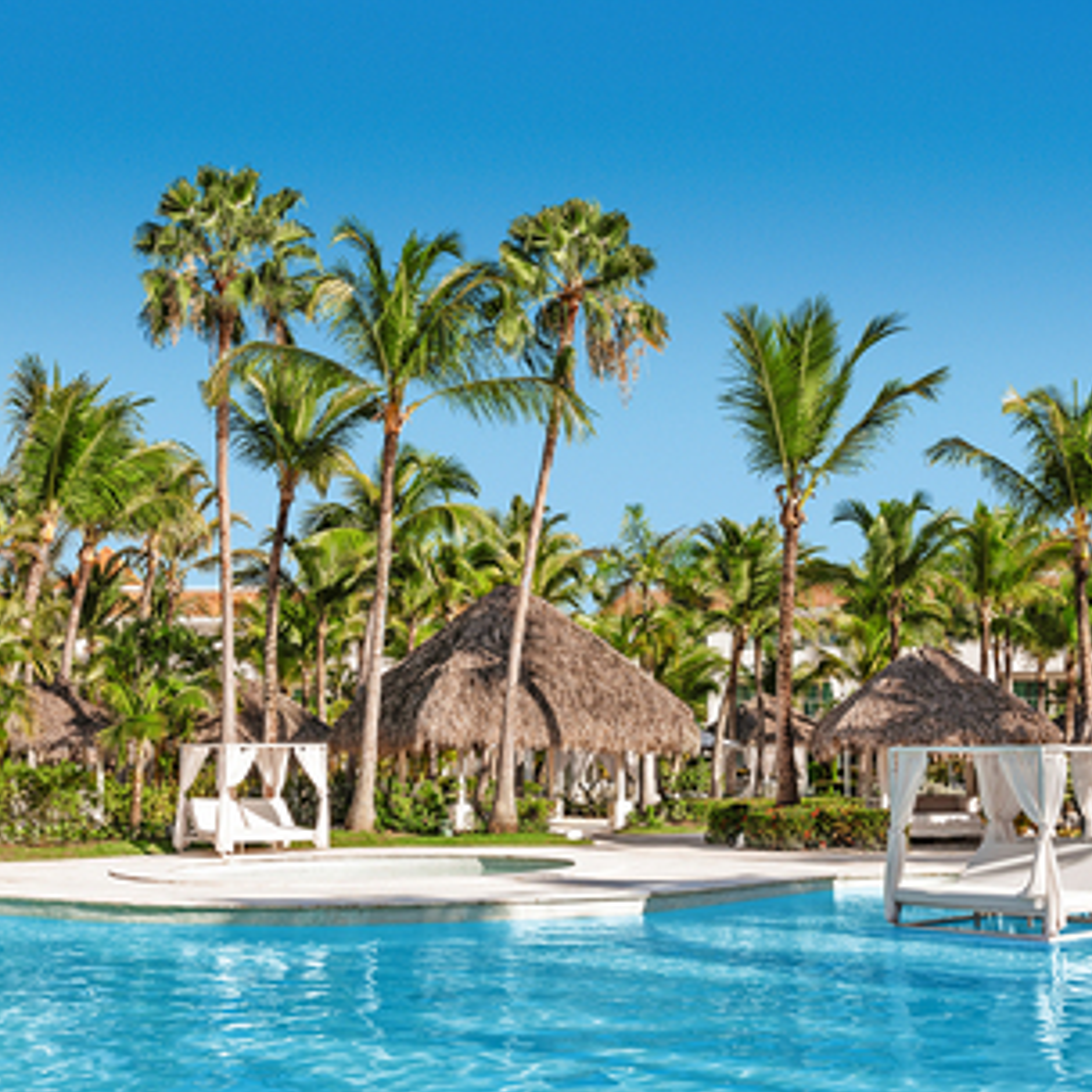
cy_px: 551
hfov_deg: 36.0
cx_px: 627
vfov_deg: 36.1
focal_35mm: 47
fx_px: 1677
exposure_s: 1/100
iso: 200
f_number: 14
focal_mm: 49
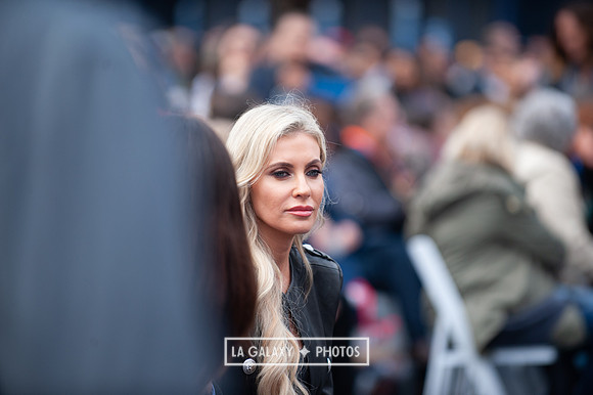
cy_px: 198
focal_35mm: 200
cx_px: 296
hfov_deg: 10.3
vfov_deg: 6.9
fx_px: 3292
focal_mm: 200
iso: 500
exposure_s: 1/1250
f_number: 2.8
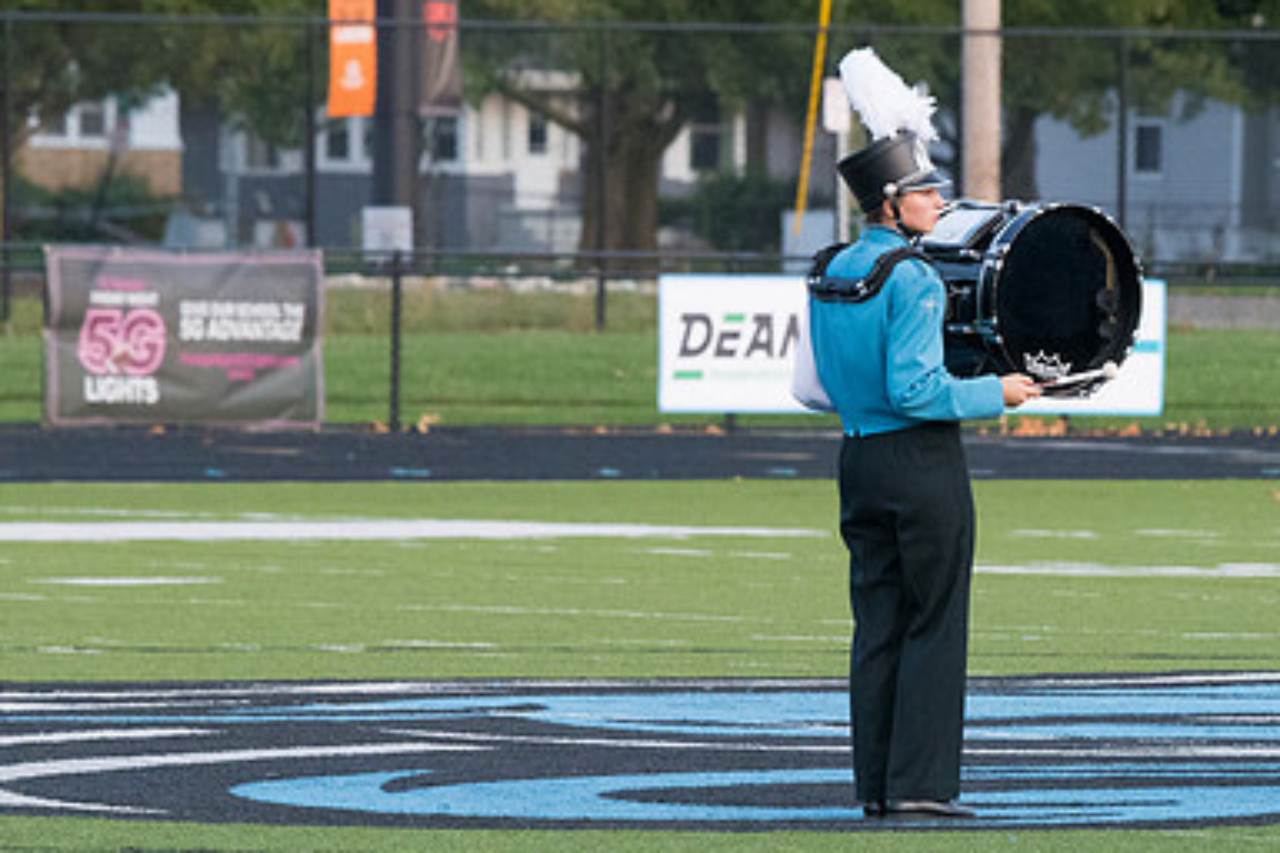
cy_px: 446
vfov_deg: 3.0
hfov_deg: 4.6
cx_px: 887
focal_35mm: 453
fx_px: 16105
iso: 2000
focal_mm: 200
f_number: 5.6
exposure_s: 1/1600
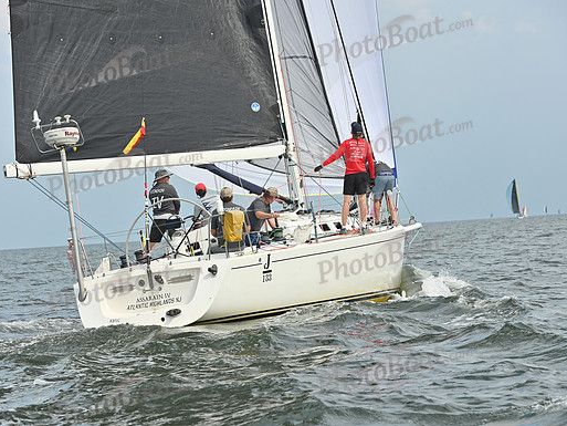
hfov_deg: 14.5
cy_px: 213
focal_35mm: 136
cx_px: 261
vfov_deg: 10.9
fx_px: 2228
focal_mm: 125
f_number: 7.1
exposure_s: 1/1600
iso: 320
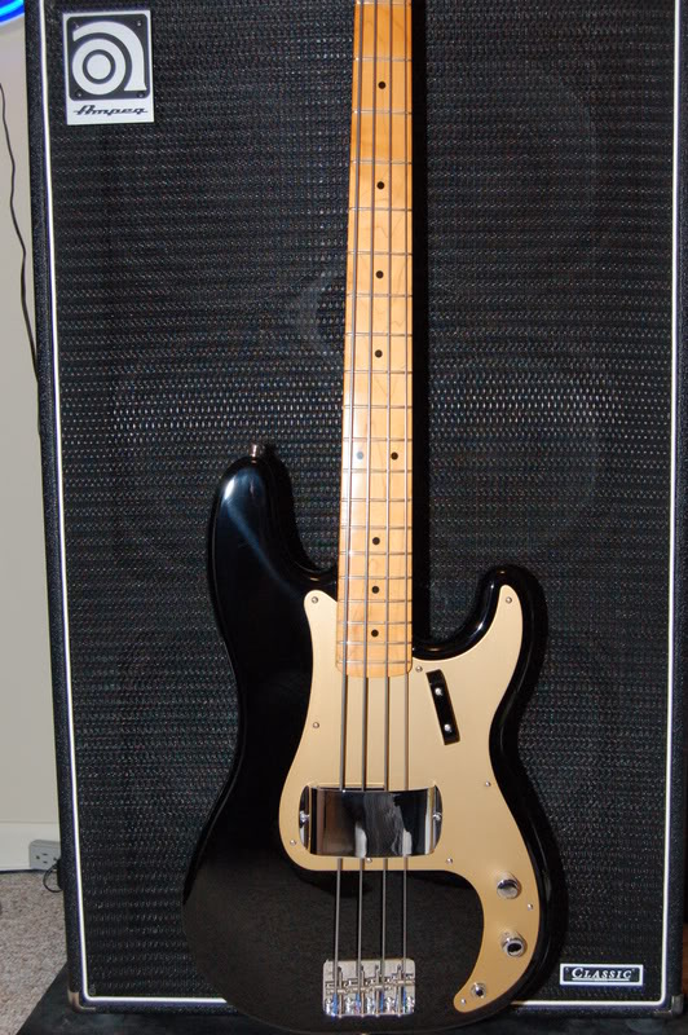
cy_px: 518
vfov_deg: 49.6
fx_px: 1120
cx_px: 344
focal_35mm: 39
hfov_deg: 34.2
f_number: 7.1
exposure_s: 1/60
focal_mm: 26
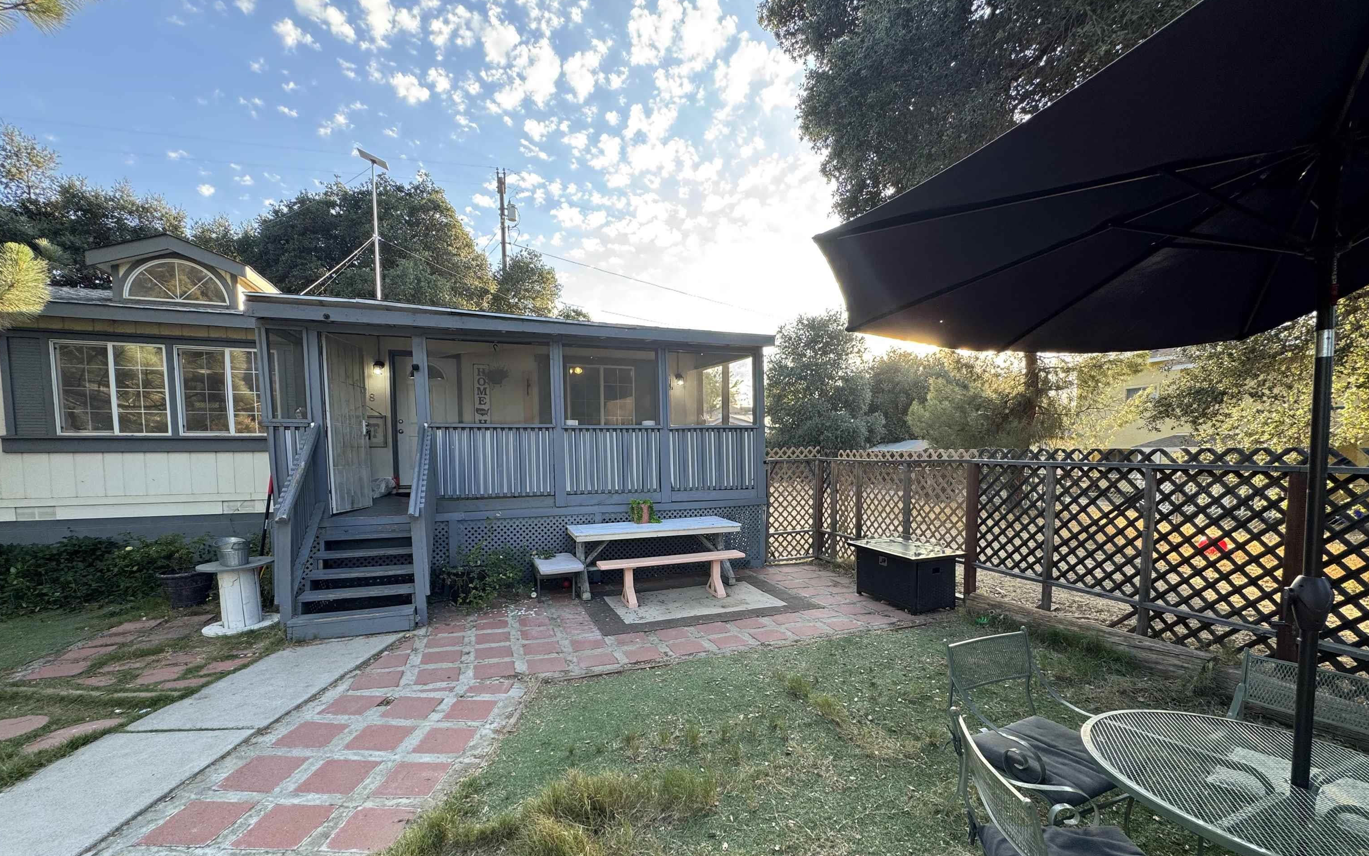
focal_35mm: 15
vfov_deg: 74.3
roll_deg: +0.7
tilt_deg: -4.4
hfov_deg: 101.5
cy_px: 492
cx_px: 687
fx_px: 560
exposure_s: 1/99
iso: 50
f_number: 2.2
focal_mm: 2.22
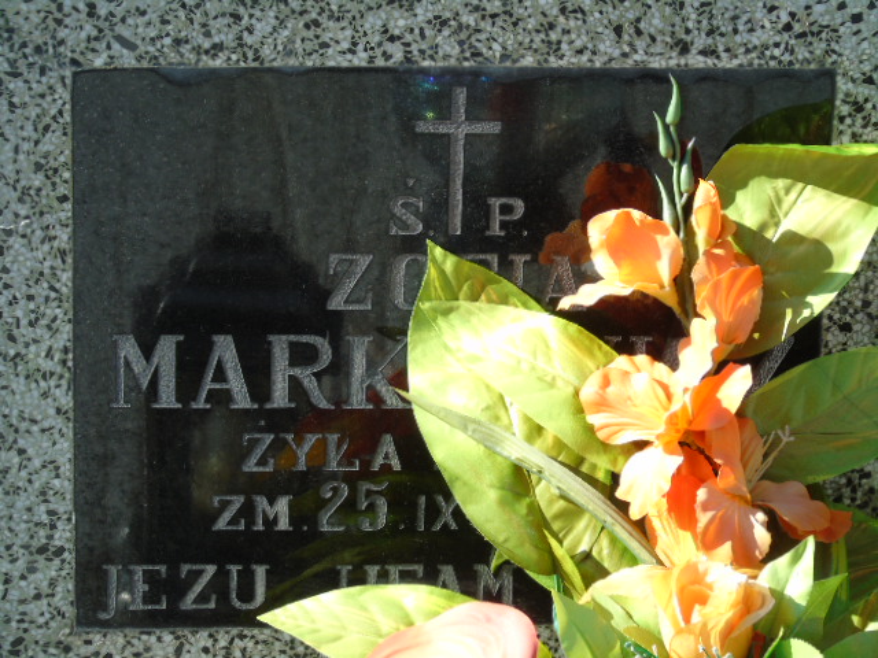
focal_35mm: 186
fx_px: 4718
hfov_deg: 10.6
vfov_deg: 8.0
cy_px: 329
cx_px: 439
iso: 80
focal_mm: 33
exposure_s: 1/200
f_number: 5
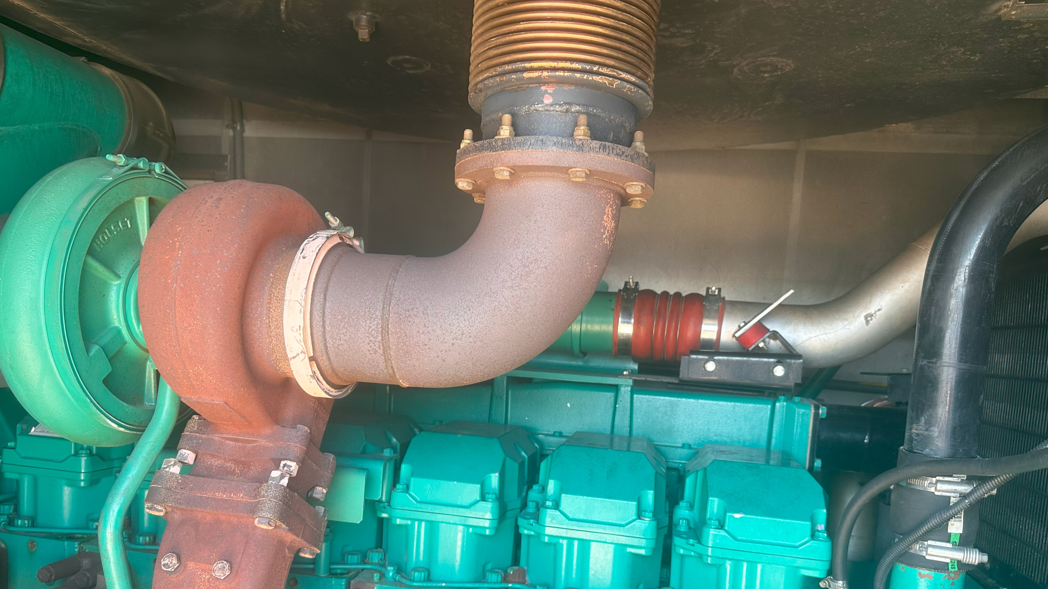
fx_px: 750
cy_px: 387
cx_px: 513
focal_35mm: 27
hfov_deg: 69.9
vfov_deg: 42.4
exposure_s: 1/121
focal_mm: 6.86
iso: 100
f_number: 1.78
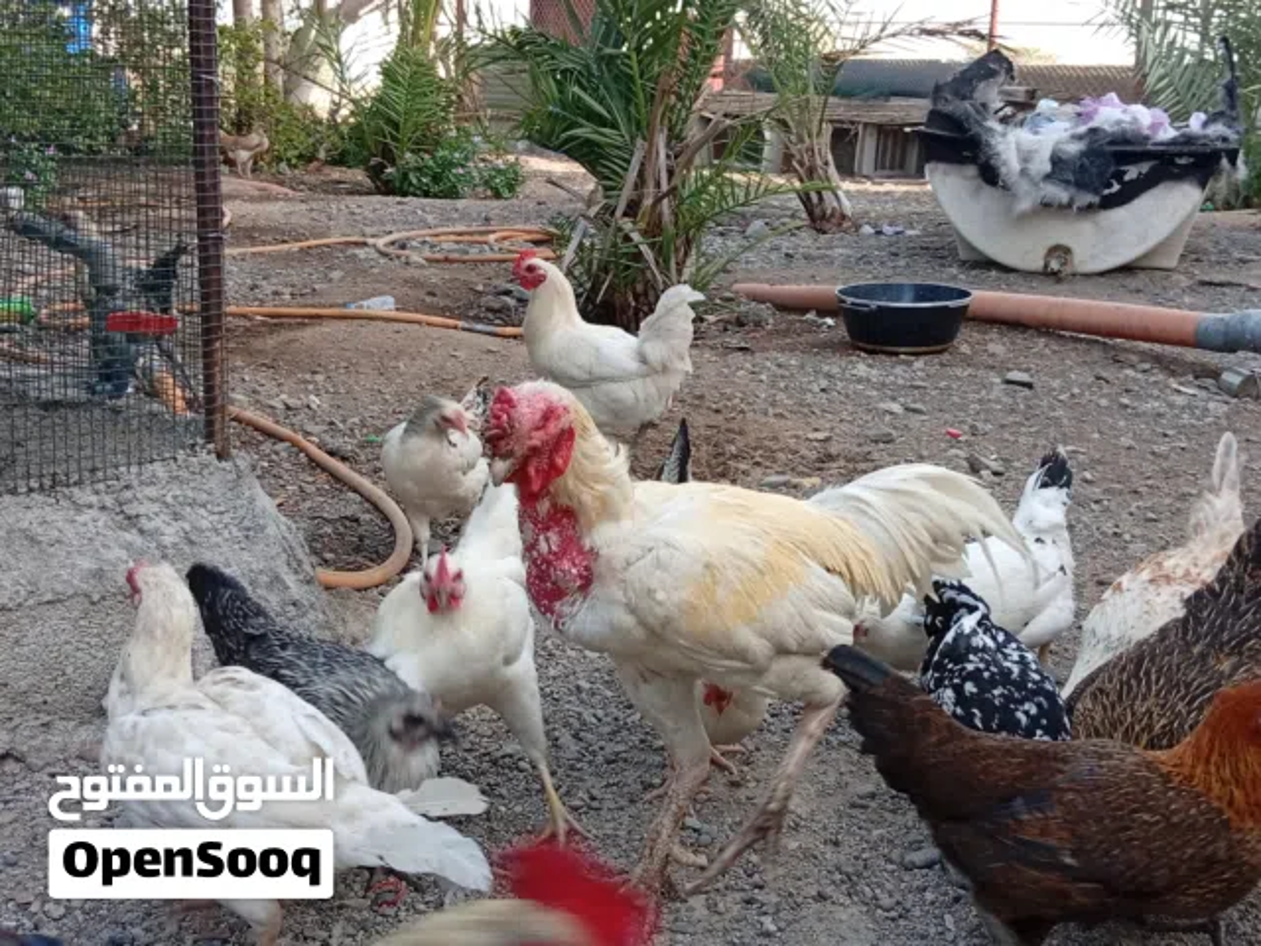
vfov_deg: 36.0
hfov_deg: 46.8
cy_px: 473
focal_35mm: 40
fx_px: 1457
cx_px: 630
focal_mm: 3.96
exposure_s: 1/100
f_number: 1.8
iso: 57
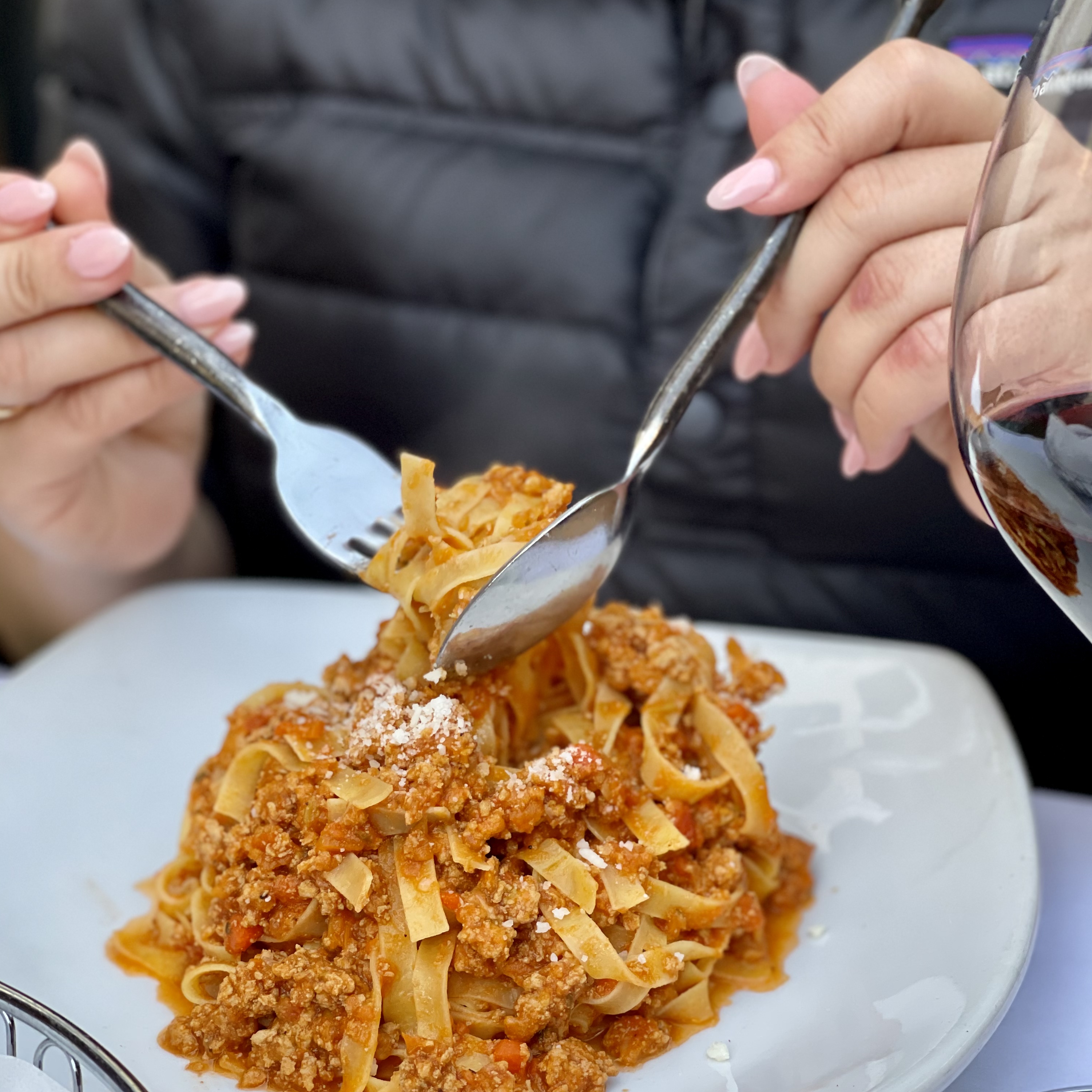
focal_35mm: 76
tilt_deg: -24.3
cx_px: 547
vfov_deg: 22.7
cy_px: 646
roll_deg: -0.4
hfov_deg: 22.8
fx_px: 2712
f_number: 2.2
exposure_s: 1/121
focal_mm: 7.5
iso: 64
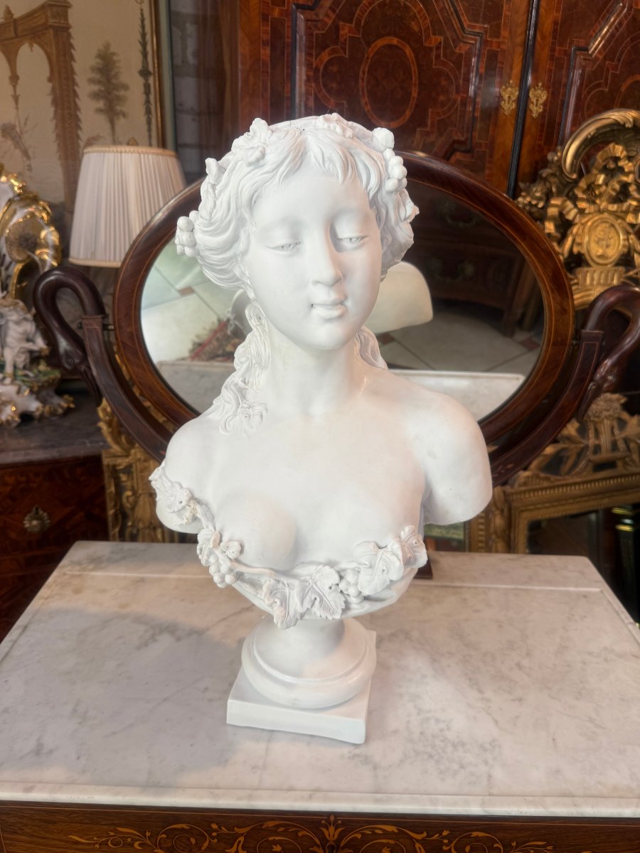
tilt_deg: -19.4
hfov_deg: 56.8
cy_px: 426
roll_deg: -1.2
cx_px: 320
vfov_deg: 71.6
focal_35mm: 24
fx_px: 592
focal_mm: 6.76
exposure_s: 1/121
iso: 64
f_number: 1.78
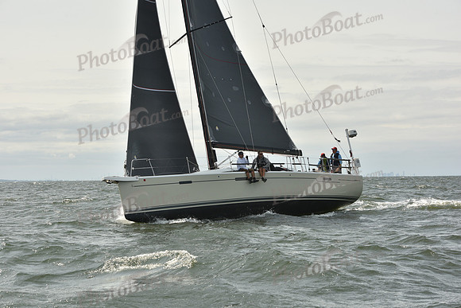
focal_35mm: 98
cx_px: 230
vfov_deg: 14.0
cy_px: 154
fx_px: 1255
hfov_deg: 20.8
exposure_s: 1/800
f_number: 10
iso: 250
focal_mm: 98
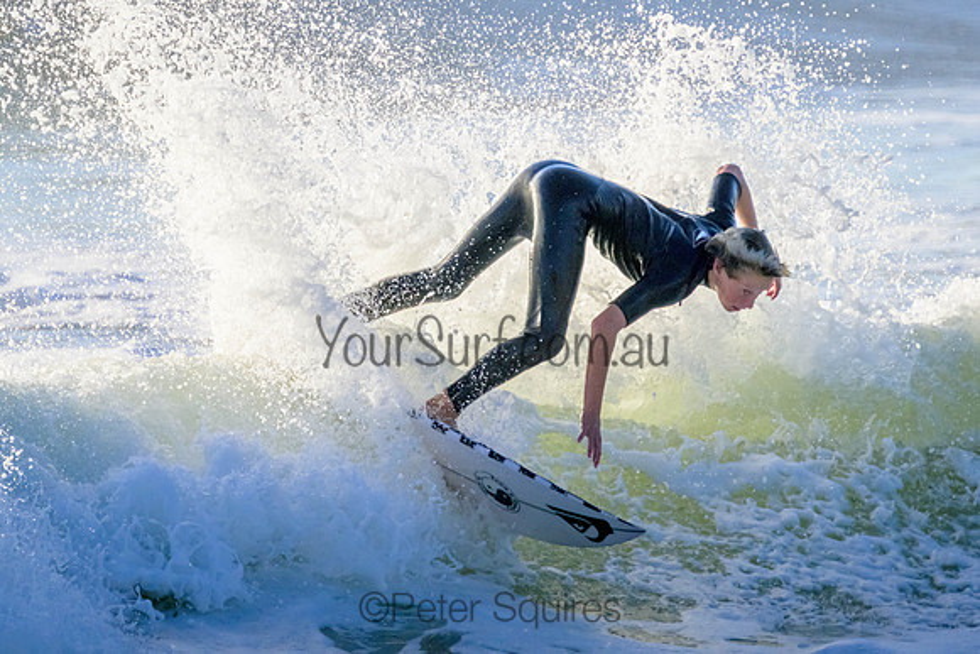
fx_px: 29896
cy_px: 205
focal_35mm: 1098
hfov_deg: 1.9
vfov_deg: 1.3
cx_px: 429
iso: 1600
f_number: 11
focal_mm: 800
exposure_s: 1/2000
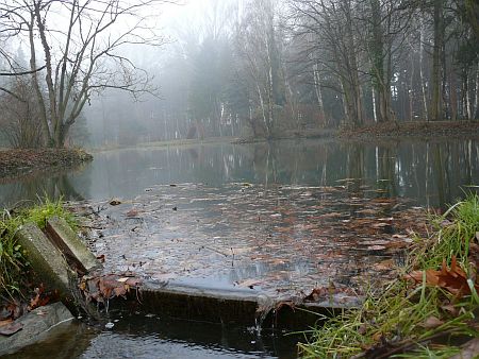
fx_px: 485
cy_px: 180
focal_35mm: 35
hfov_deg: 52.6
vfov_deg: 40.7
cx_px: 240
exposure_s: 1/100
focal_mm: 7.4
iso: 100
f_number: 4
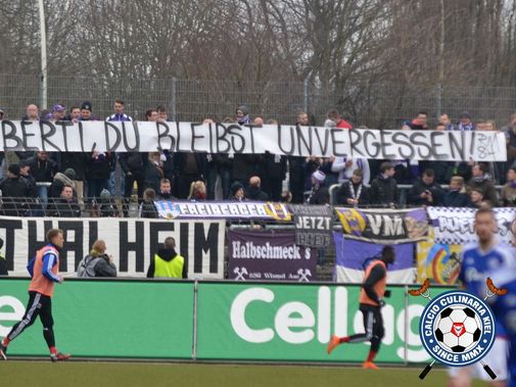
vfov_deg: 4.6
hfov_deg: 6.1
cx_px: 235
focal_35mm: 326
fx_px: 4861
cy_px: 194
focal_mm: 200
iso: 450
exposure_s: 1/1000
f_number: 4
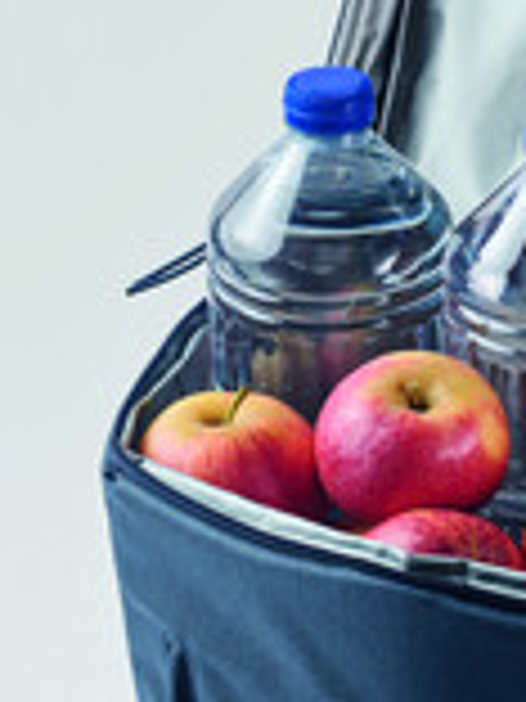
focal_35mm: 250
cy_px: 232
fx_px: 5065
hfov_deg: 5.9
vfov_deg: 7.9
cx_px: 593
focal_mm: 85
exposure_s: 1/125
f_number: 14
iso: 125
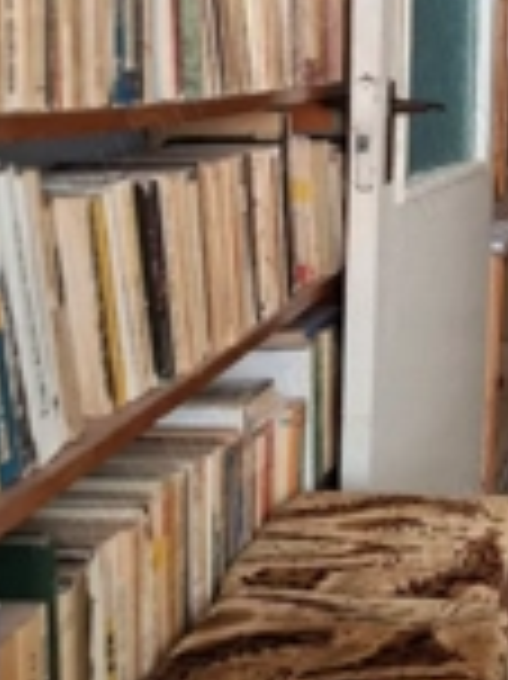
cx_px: 638
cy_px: 149
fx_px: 1195
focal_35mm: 61
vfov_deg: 31.0
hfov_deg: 21.9
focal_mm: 5.54
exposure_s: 1/50
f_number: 1.8
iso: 200
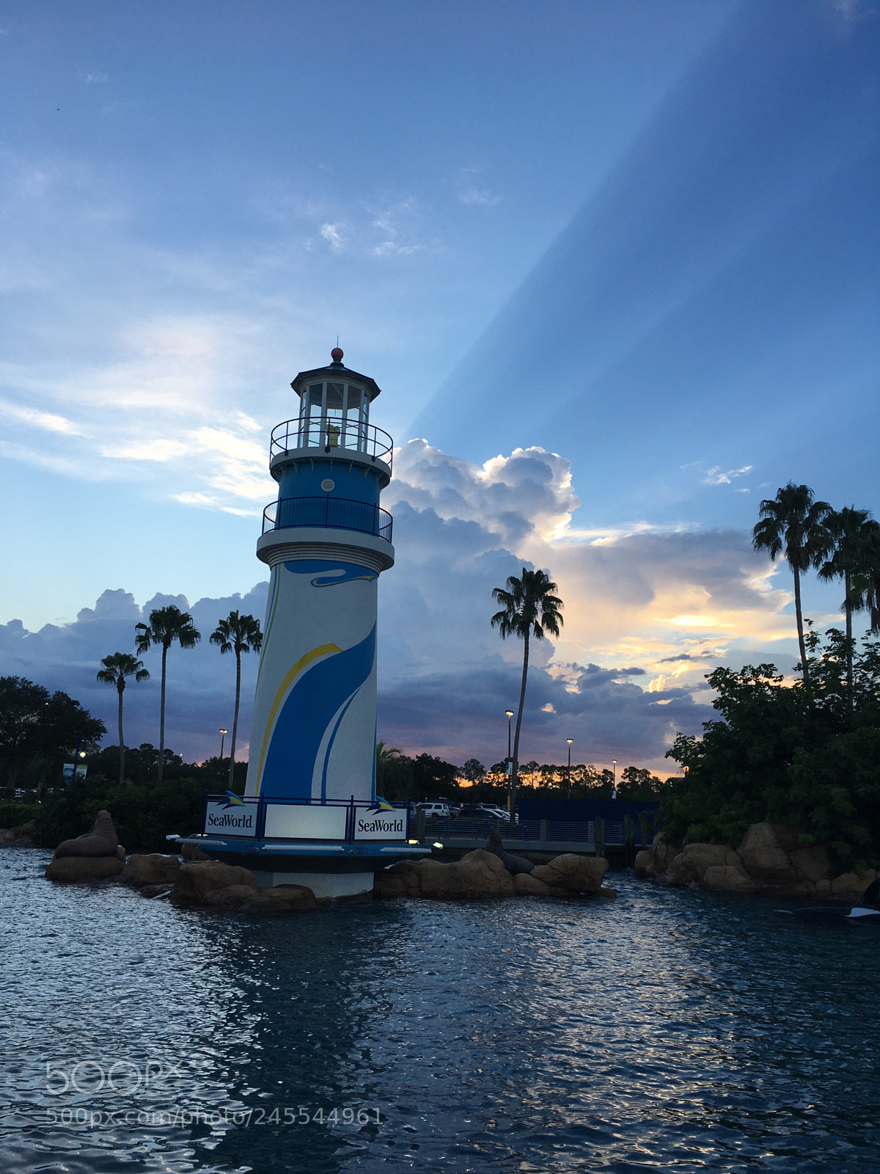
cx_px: 440
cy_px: 587
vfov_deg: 61.7
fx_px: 983
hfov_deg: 48.2
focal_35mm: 29
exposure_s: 1/353
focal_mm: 4.15
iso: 25
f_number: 2.2
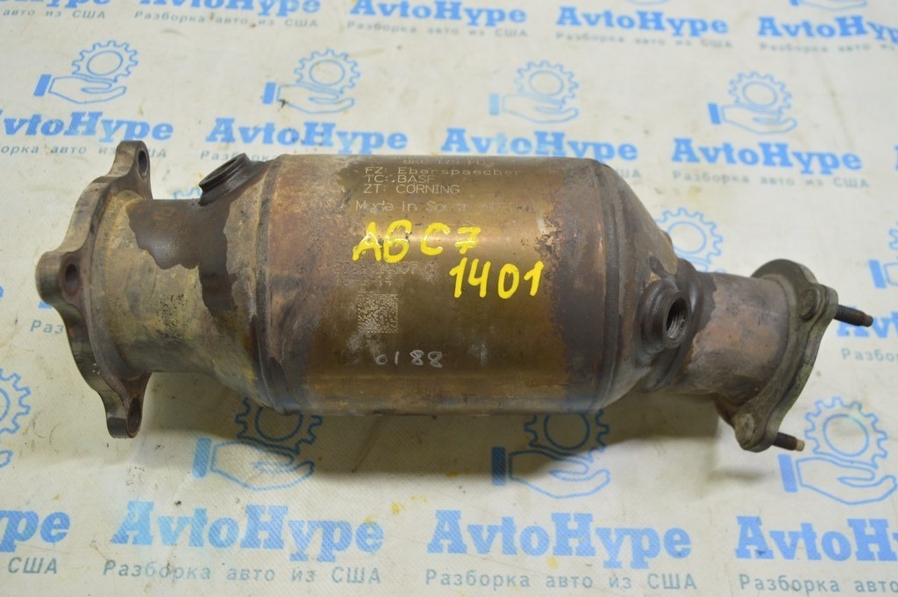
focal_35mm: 33
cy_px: 298
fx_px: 822
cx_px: 449
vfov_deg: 39.9
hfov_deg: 57.3
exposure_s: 1/20
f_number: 5.6
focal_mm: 22
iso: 400
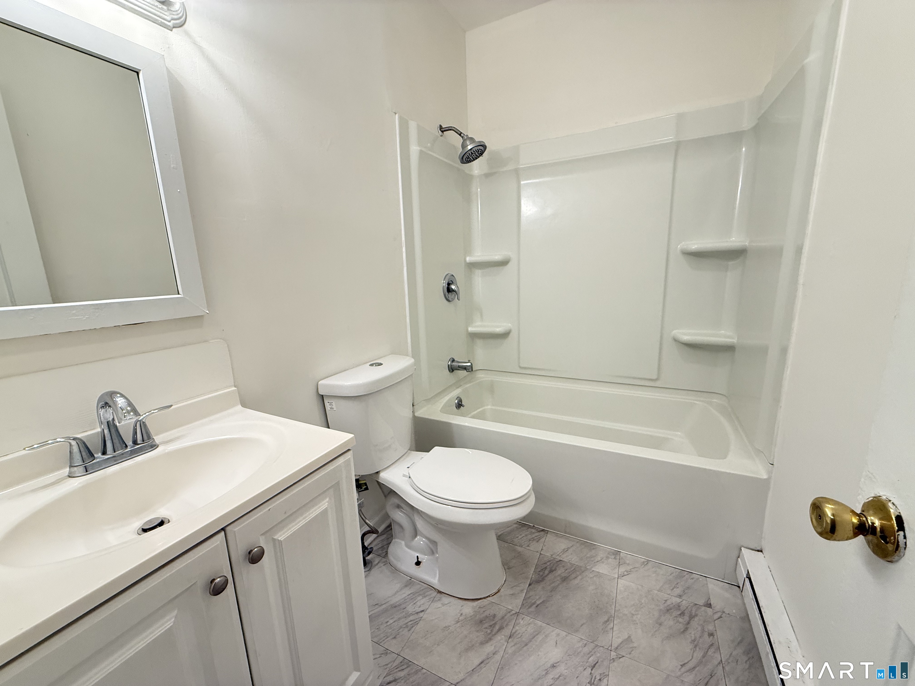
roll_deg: +1.6
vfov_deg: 85.7
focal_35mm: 14
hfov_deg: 102.1
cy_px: 343
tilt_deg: -11.5
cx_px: 458
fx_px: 370
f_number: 2.2
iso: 250
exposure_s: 1/120
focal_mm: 2.22
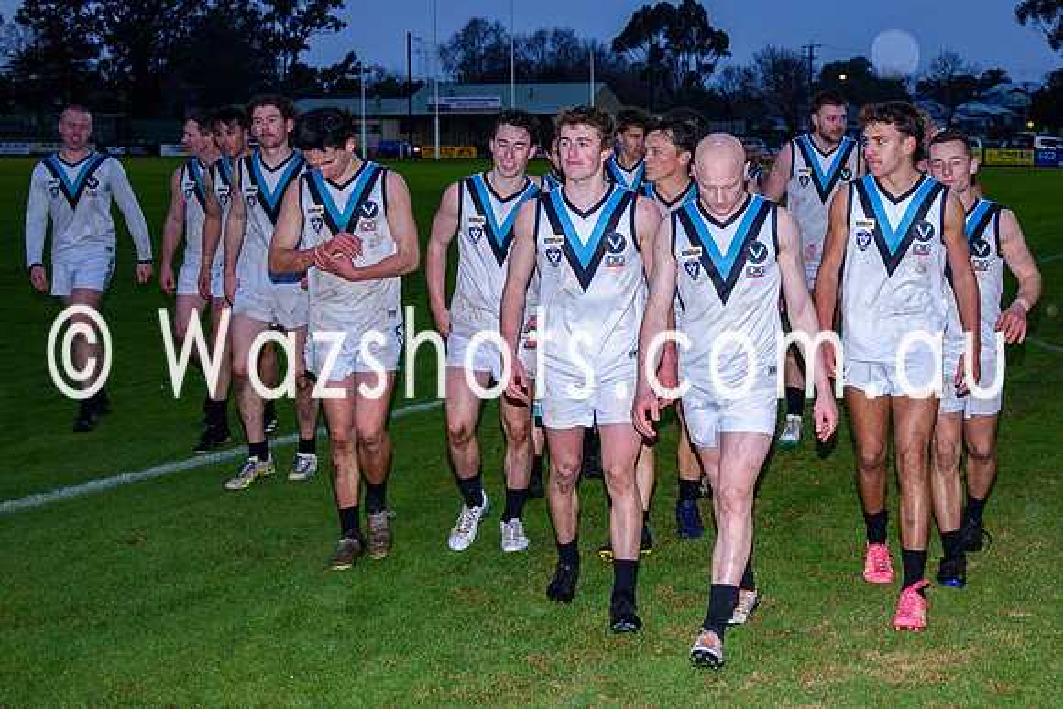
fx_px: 1690
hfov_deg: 34.6
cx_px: 701
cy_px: 271
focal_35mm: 57
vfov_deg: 23.6
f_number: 3
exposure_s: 1/160
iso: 400
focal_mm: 27
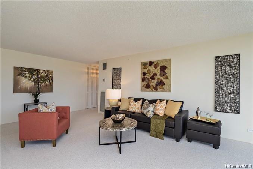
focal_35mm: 16
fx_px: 112
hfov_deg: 96.7
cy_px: 84
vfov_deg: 73.7
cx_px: 126
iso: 250
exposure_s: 1/20
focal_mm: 16
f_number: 8
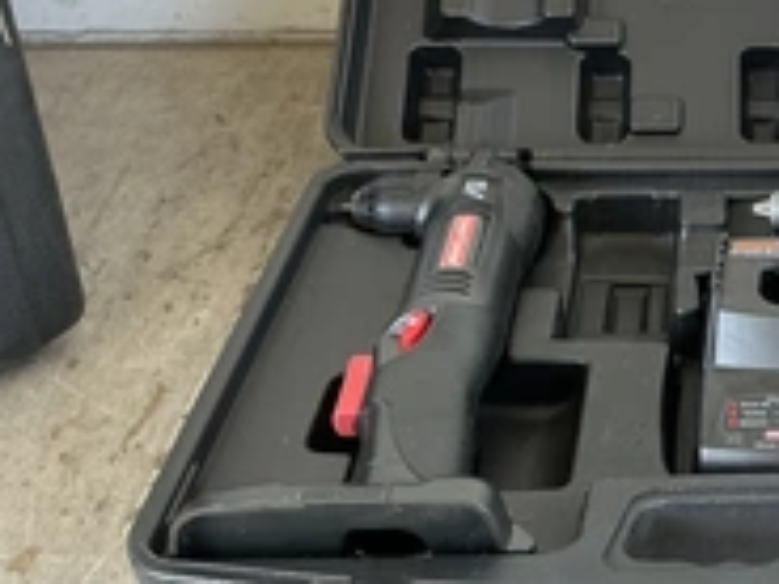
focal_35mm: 61
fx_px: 1373
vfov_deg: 23.8
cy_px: 157
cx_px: 821
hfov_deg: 29.1
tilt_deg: -27.8
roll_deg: -0.9
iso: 32
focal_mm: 3
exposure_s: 1/122
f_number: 1.8
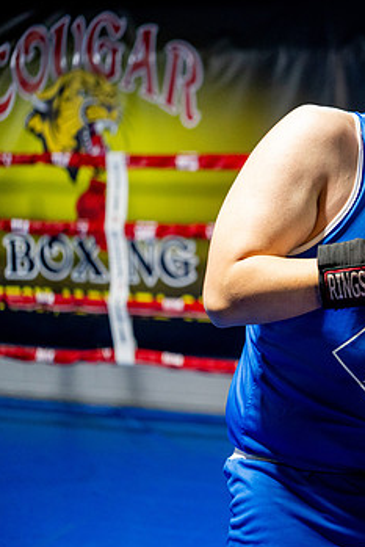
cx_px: 450
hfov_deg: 15.8
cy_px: 255
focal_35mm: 83
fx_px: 1261
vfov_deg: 24.5
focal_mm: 50
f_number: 2
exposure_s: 1/1000
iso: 4000
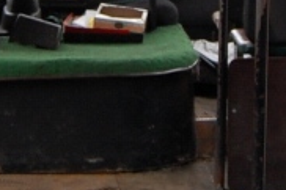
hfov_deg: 11.6
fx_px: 1413
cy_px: -104
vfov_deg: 7.6
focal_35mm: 178
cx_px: 130
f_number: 4.5
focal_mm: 18
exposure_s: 1/80
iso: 400
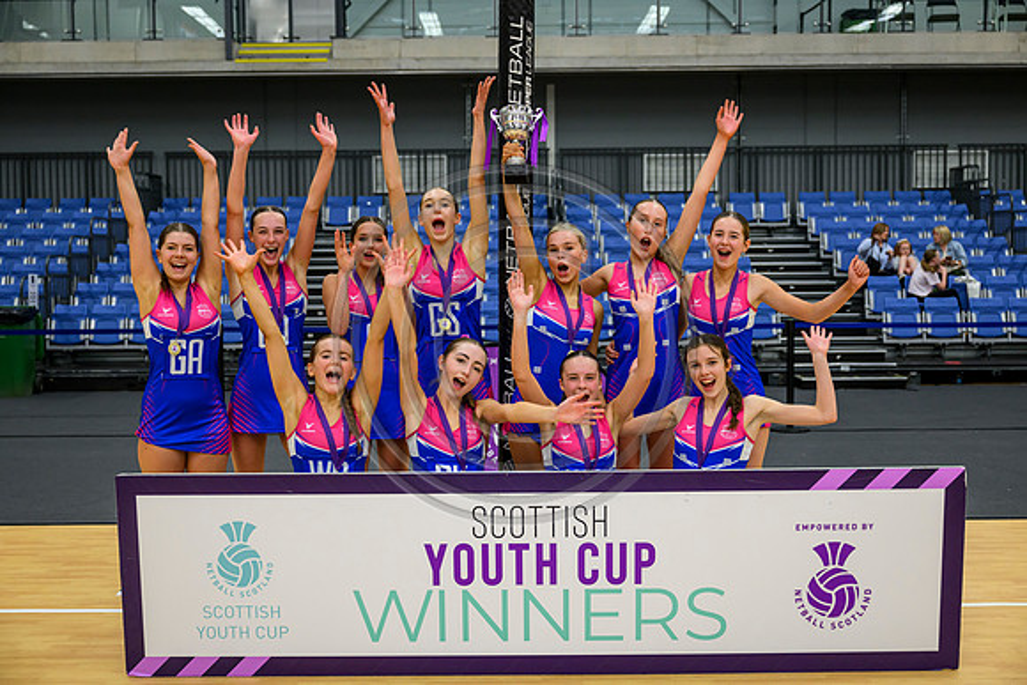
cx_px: 514
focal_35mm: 46
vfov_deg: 29.3
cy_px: 342
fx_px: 1313
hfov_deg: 42.7
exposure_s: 1/400
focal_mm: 46
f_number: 3.5
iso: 2500
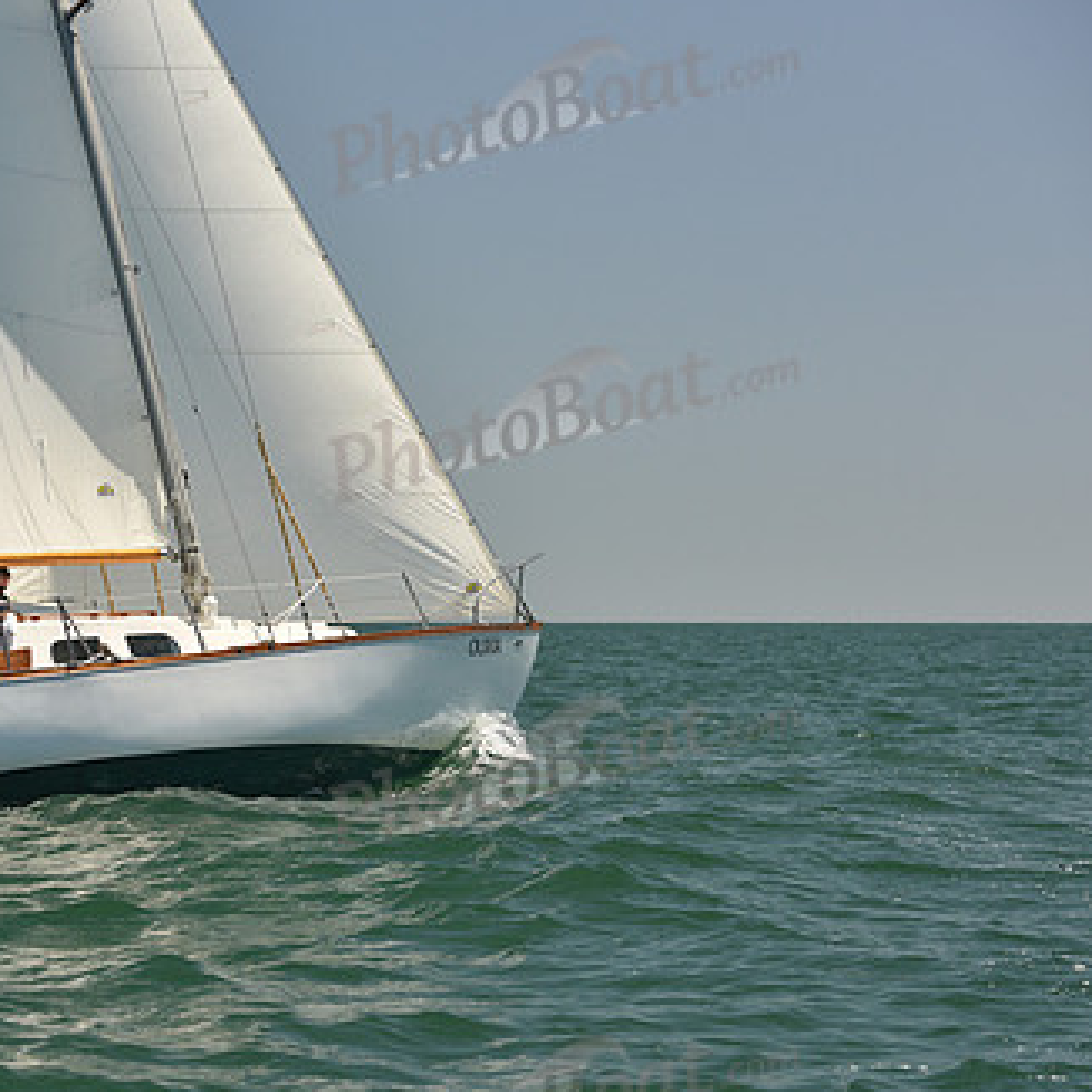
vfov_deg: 16.4
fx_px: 3783
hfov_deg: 16.3
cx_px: 157
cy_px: 638
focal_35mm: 106
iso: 250
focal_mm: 70
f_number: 5.6
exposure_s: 1/800
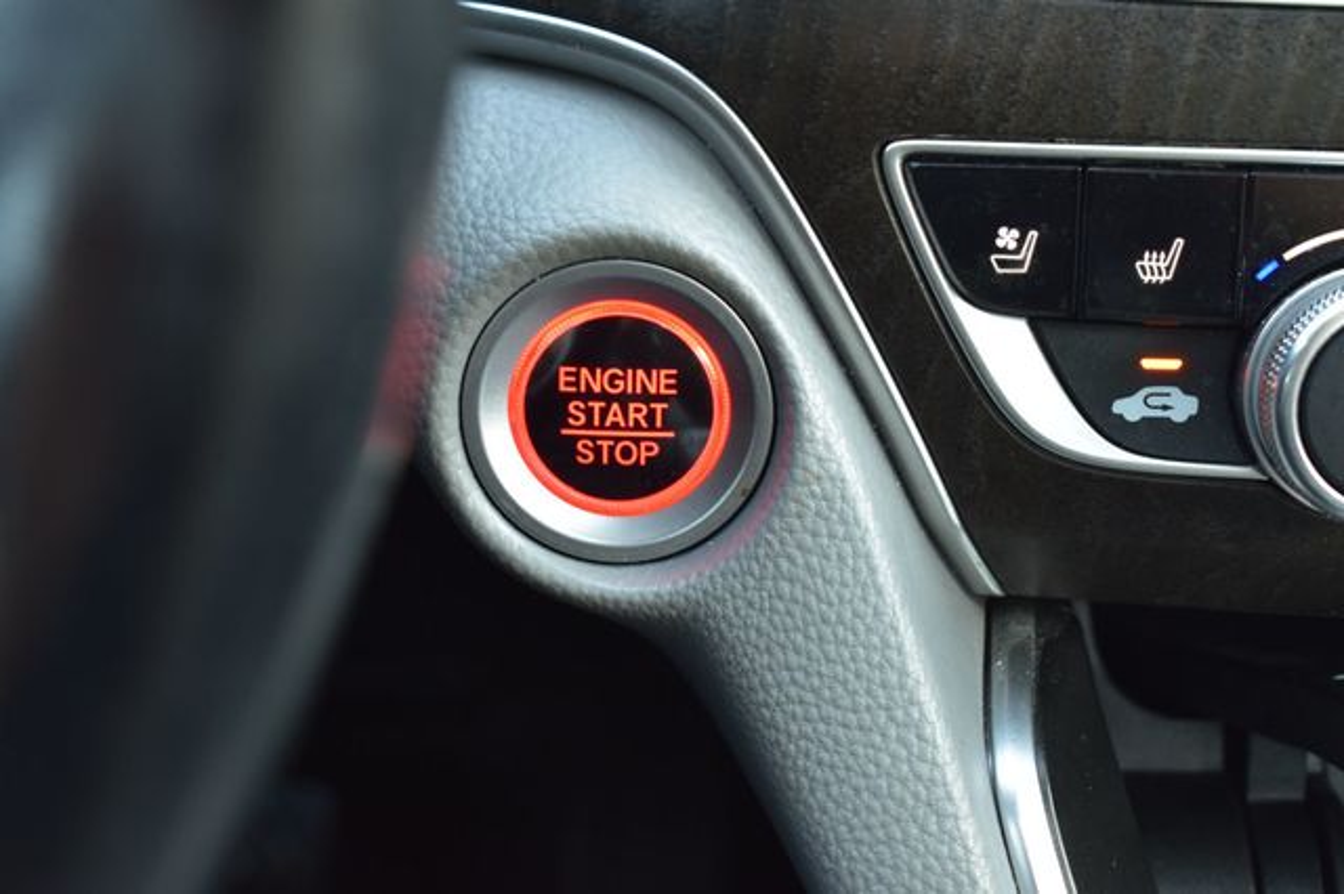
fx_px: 2686
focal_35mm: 72
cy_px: 447
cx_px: 672
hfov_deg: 28.1
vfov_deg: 18.9
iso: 450
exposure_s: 1/15
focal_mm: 48
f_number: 6.3
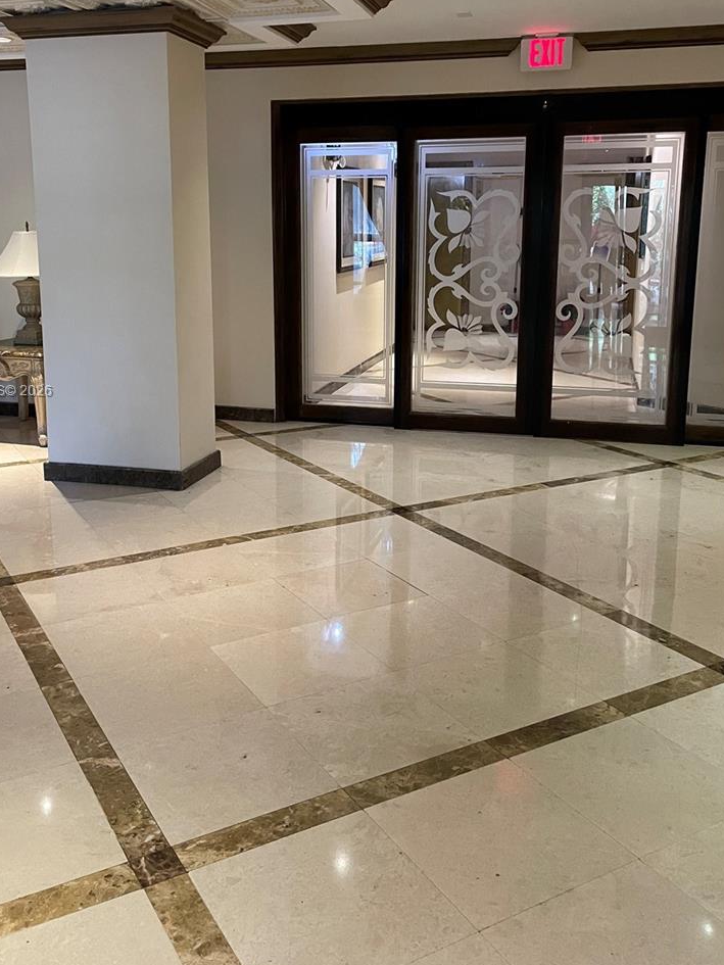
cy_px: 392
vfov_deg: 55.0
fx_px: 920
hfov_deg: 42.9
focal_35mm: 33
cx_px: 323
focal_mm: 4.2
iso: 400
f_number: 1.6
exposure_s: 1/60
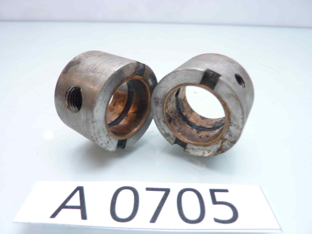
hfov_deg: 69.4
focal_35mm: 25
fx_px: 225
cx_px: 156
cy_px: 117
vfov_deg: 54.9
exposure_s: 1/8
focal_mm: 4.1
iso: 80
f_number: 3.3
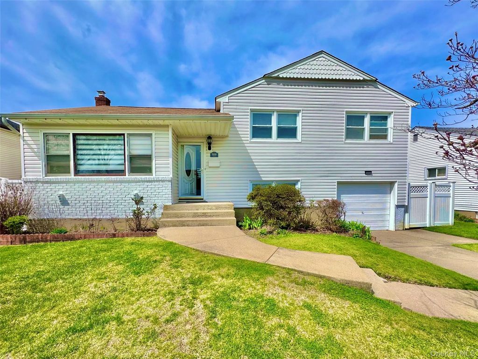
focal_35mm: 14
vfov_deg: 85.7
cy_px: 180
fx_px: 193
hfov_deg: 102.1
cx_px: 239
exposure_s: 1/3610
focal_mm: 2.22
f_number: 2.2
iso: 40
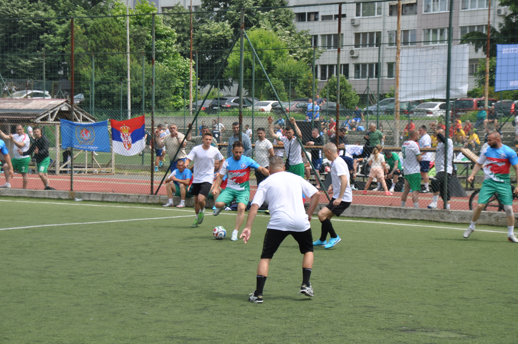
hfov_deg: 20.6
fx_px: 1423
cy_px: 172
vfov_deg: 13.8
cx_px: 259
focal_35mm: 99
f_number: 5.6
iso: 200
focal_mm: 66
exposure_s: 1/500
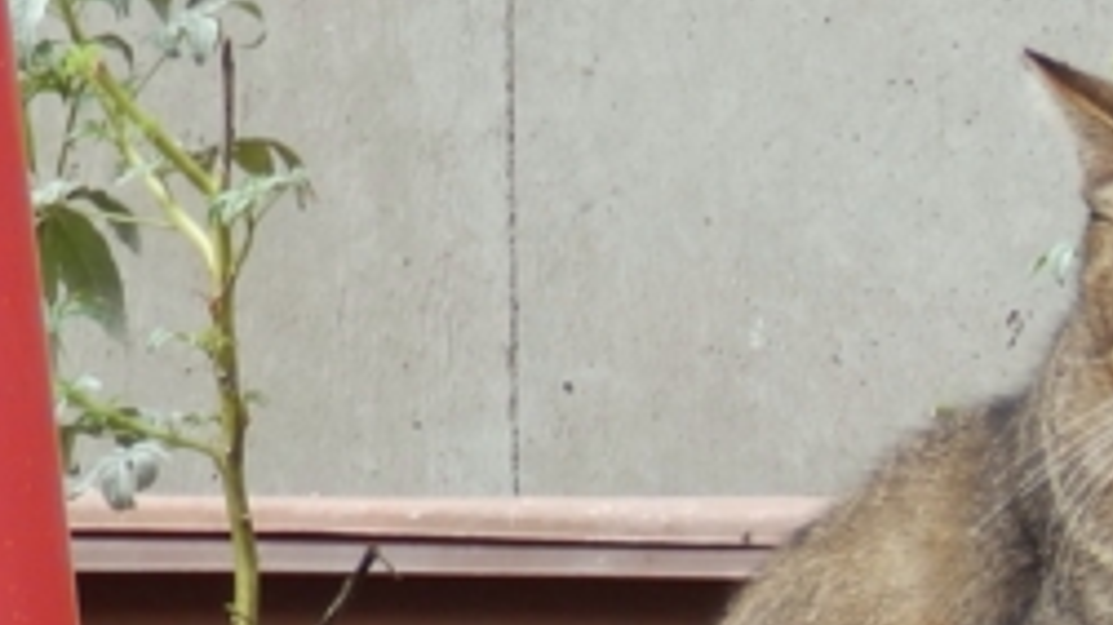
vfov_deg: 3.0
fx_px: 11801
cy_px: 590
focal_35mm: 400
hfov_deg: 5.4
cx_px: 1406
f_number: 4.8
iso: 80
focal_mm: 20.6
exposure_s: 1/60
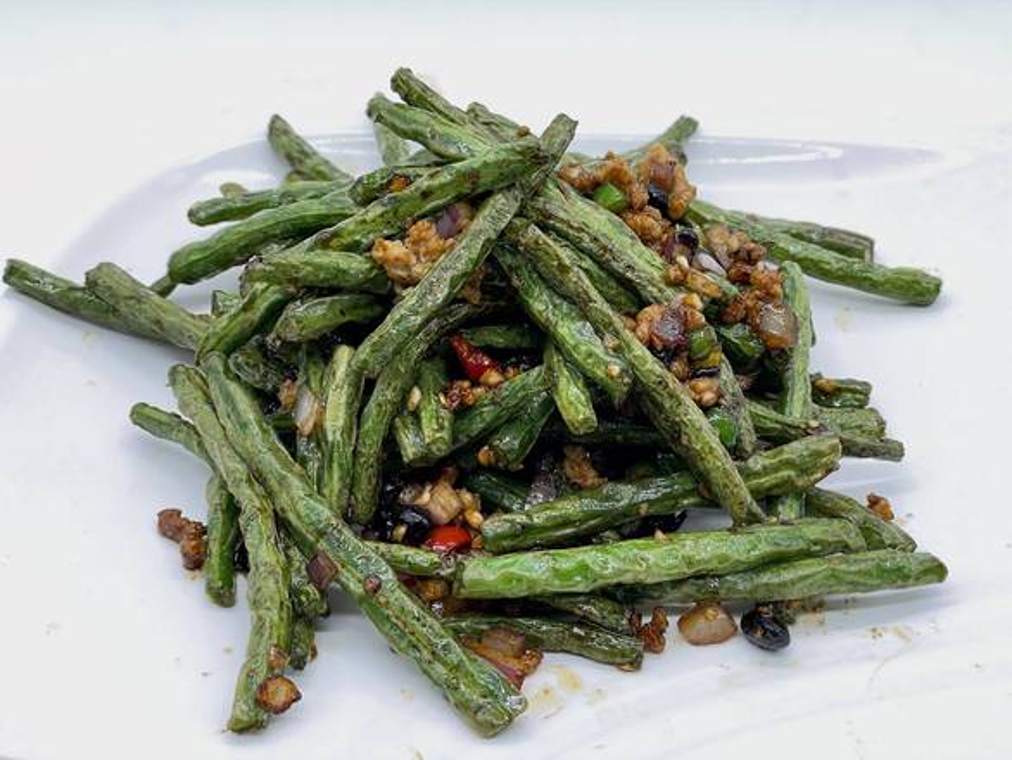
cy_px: 380
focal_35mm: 52
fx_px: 1521
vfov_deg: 28.1
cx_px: 506
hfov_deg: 36.8
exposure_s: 1/120
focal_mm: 6
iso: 50
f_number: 2
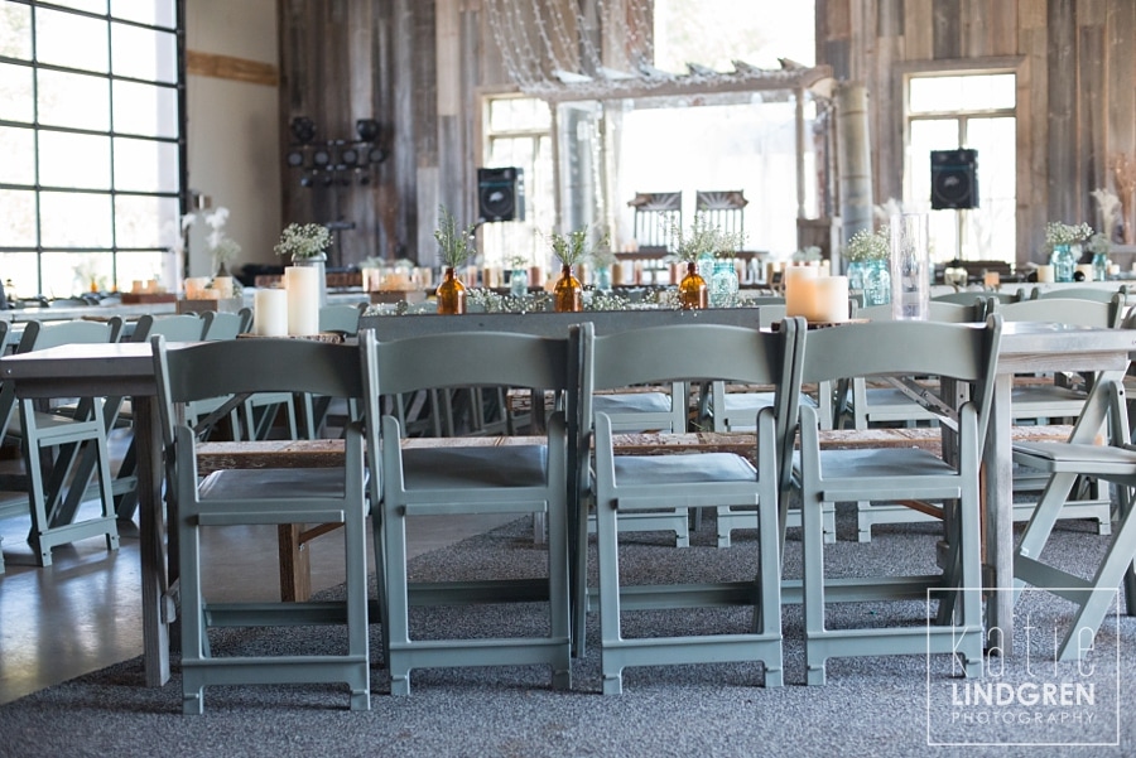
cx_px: 568
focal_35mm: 50
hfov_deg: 39.6
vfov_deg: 27.0
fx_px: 1578
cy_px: 379
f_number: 3.2
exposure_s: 1/800
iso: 3200
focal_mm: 50
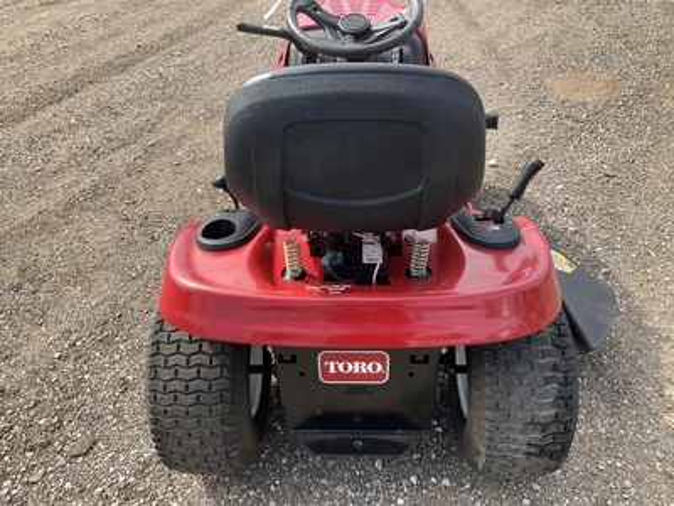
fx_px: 565
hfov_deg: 61.7
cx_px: 337
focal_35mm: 29
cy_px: 253
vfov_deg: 48.2
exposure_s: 1/545
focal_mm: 3
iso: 25
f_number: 1.8
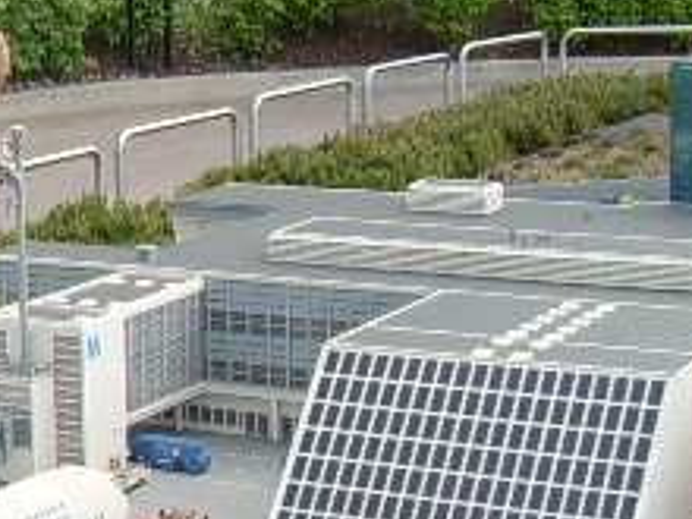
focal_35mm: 90
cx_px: -66
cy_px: 280
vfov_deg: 16.4
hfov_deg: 20.7
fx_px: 1799
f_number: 5.6
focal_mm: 8.13
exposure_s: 1/136
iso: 50
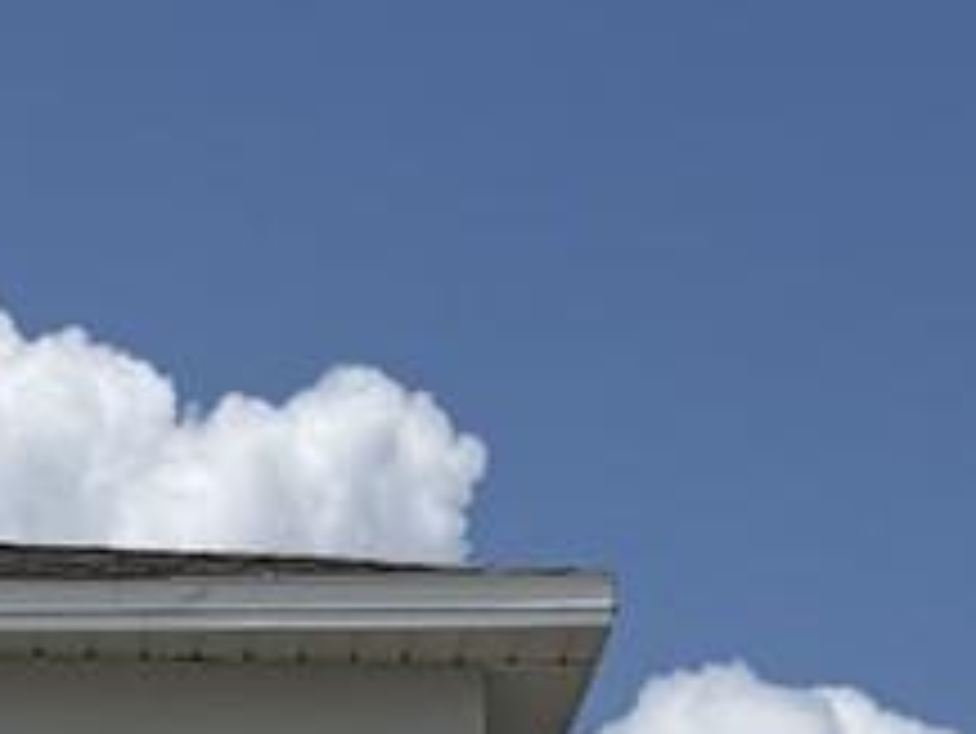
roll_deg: +0.1
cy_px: 2445
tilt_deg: -0.8
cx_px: 27
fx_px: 4993
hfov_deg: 11.1
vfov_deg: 7.2
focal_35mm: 177
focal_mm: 6.76
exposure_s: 1/14286
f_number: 1.78
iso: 80
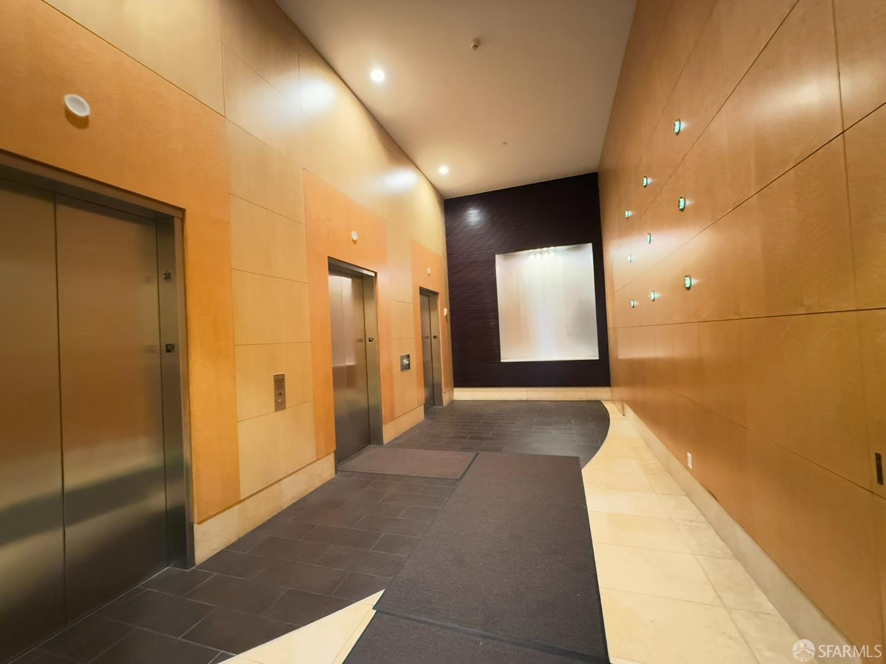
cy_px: 332
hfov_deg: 102.1
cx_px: 443
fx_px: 358
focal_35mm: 14
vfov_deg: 85.7
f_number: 2.2
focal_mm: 2.22
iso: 1600
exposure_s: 1/30
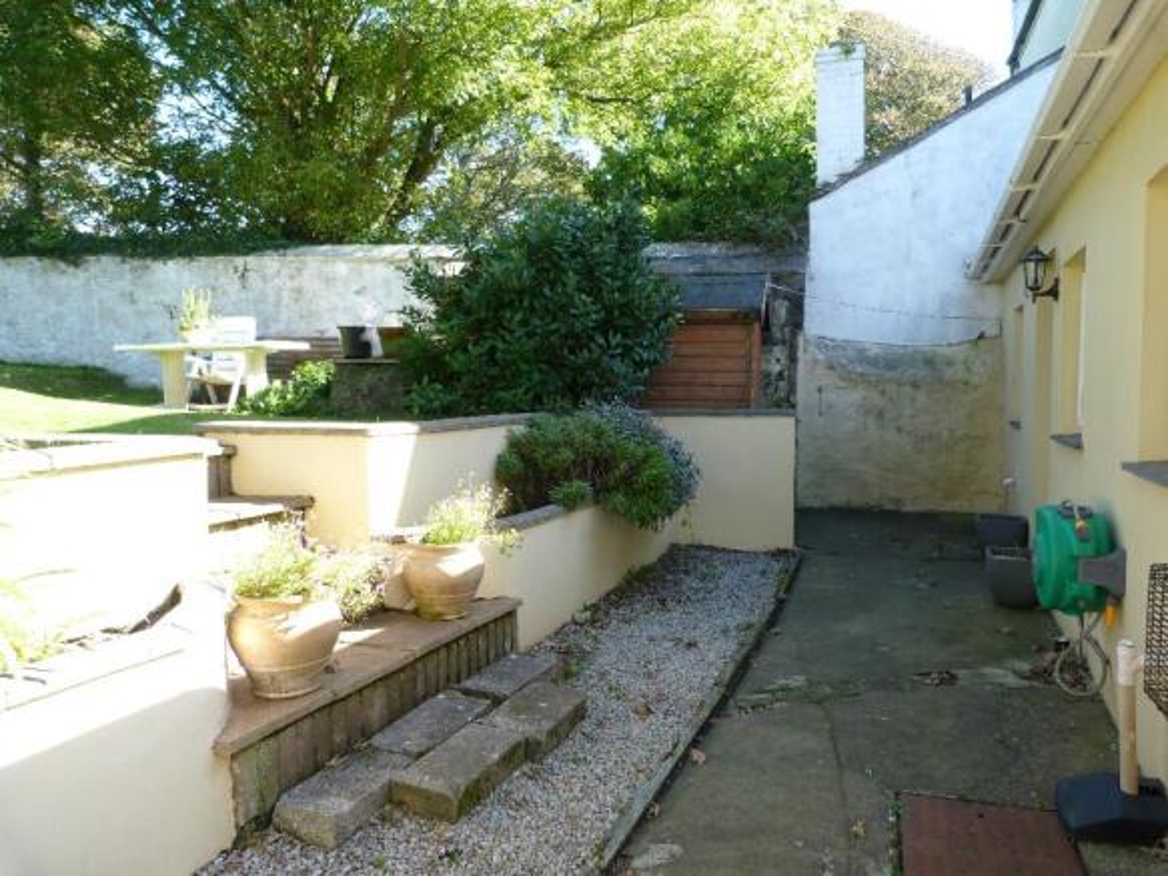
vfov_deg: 54.9
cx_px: 584
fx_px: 843
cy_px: 438
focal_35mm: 25
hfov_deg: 69.4
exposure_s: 1/100
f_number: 2.8
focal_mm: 4.5
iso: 80
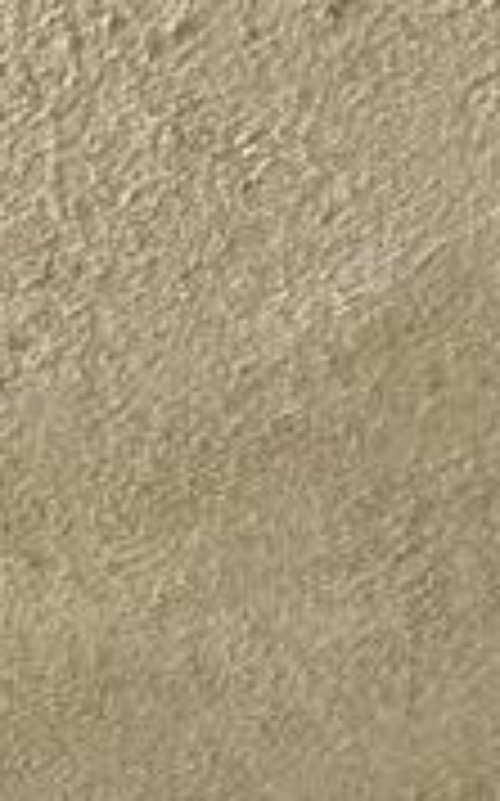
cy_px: 1915
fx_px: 2730
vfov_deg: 12.9
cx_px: -1473
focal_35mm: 125
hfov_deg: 7.5
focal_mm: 2.22
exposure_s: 1/111
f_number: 2.2
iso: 320
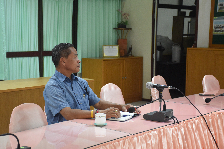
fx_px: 420
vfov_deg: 20.2
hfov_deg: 29.9
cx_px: 112
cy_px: 74
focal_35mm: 68
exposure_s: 1/60
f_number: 4.5
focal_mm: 45
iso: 1600
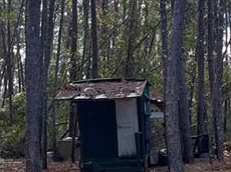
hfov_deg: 16.0
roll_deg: +3.1
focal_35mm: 116
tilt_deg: -2.6
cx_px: 315
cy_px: 164
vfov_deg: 12.6
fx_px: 773
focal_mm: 5.1
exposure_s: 1/454
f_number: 1.6
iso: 50
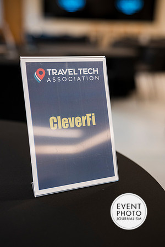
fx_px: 344
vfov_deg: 39.6
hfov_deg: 27.0
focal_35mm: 50
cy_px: 124
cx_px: 82
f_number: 3.2
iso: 560
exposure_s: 1/200
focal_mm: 50
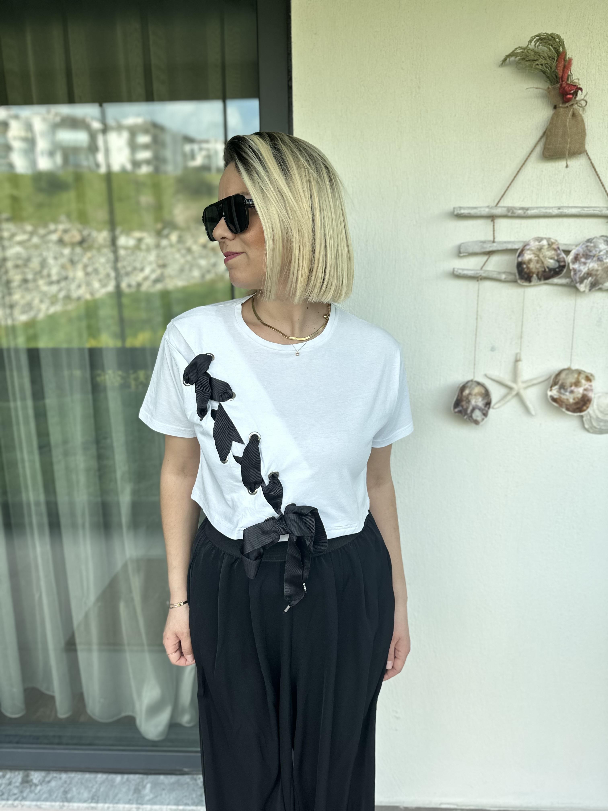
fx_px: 562
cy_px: 406
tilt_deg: -11.3
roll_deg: +1.2
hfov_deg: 56.8
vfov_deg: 71.6
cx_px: 304
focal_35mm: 24
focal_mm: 6.86
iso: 80
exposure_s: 1/477
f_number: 1.78
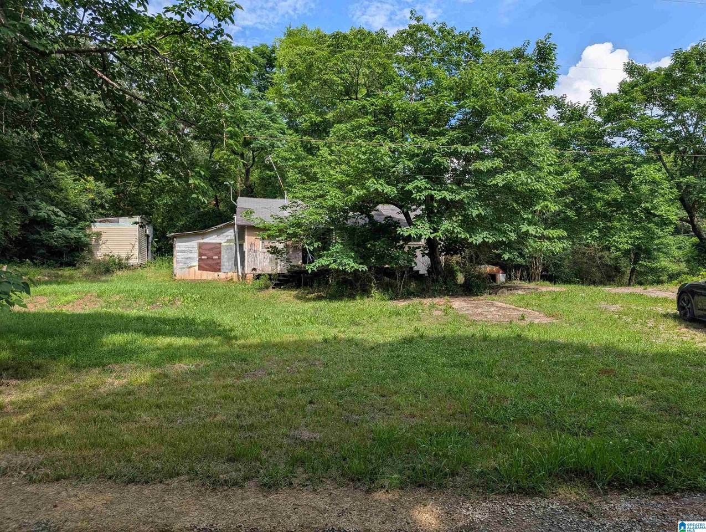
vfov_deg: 56.9
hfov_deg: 71.5
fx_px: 490
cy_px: 266
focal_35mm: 24
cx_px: 353
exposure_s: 1/706
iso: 23
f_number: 1.68
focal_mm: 6.9
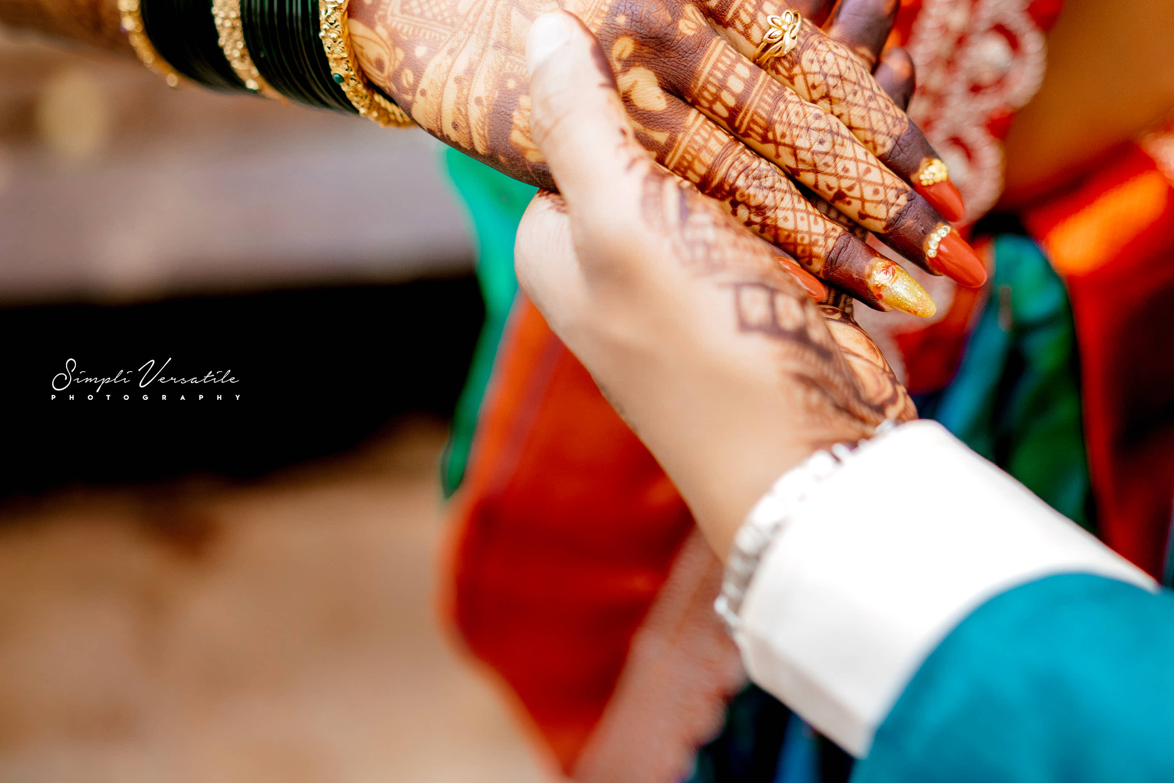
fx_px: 2120
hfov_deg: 30.1
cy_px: 57
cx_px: 976
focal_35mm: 65
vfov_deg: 20.4
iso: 160
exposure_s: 1/1250
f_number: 1.4
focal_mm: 35
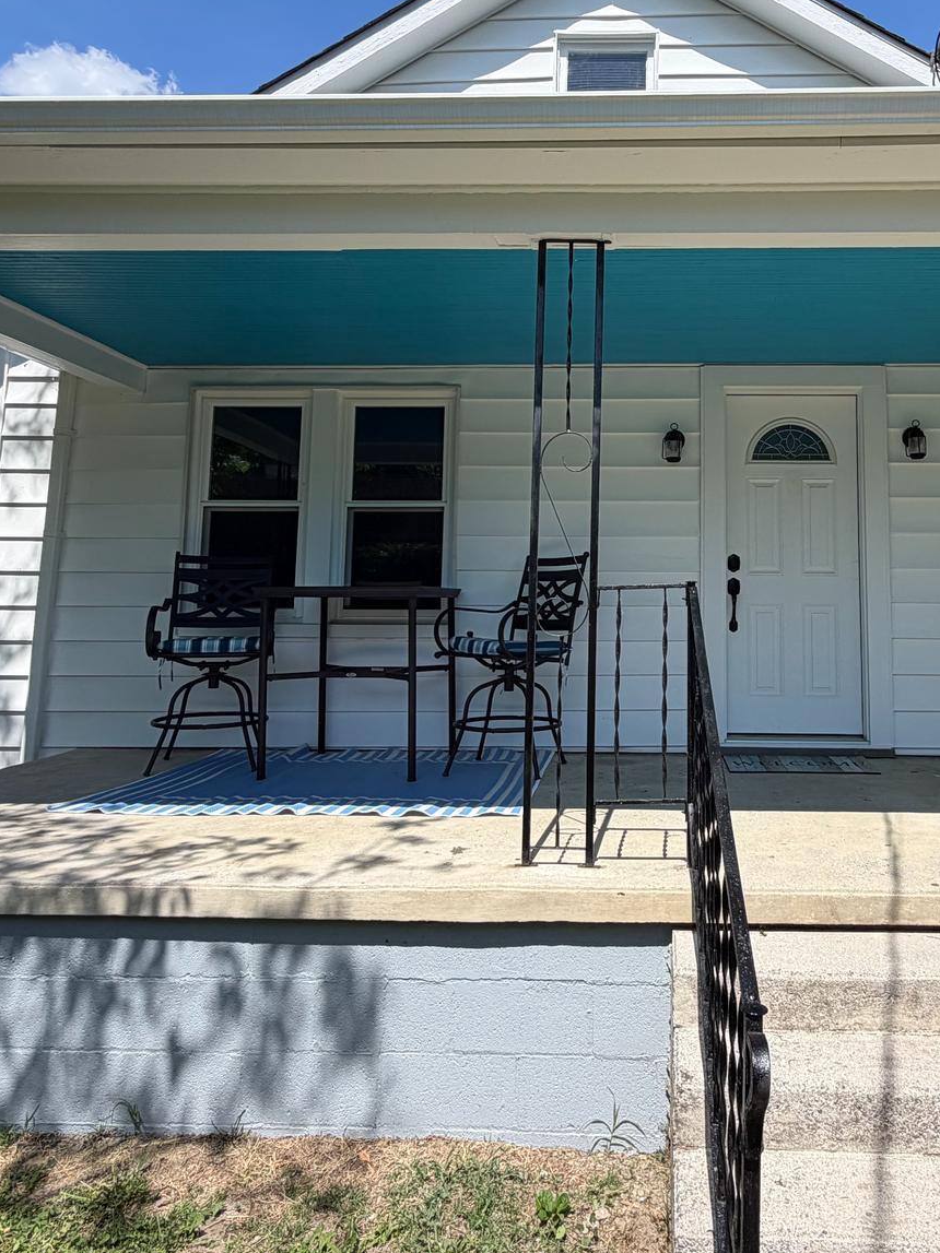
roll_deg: +0.4
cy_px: 516
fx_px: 905
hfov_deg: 53.5
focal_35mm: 25
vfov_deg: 68.9
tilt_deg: +7.8
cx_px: 645
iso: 25
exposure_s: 1/770
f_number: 2.2
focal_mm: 2.22
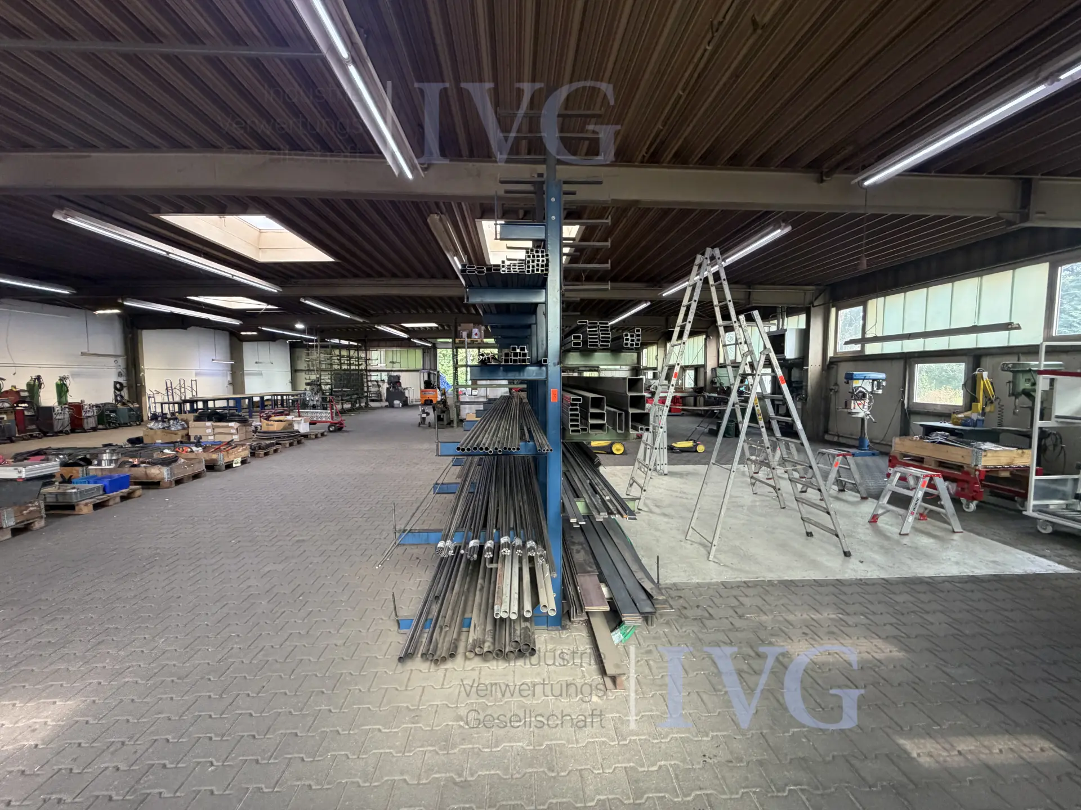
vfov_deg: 85.7
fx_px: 437
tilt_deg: -2.9
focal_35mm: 14
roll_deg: +1.7
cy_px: 405
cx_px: 540
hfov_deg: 102.1
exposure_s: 1/121
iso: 320
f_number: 2.2
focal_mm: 2.22
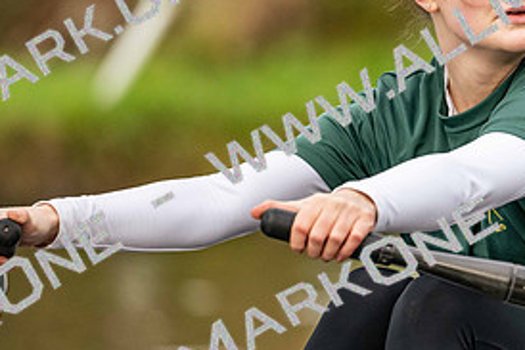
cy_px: 190
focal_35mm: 846
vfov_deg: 1.6
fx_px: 12343
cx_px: 443
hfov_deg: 2.4
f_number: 4.5
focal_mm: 400
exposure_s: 1/2500
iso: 1800
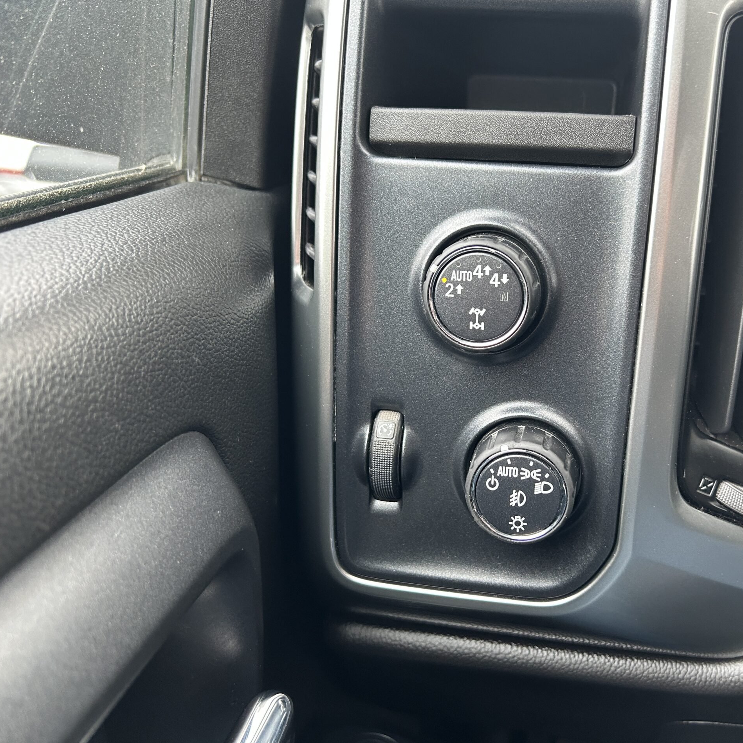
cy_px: 369
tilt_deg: -23.4
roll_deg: -2.6
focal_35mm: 31
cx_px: 478
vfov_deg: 52.5
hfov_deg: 51.8
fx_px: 753
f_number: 1.5
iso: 125
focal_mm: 5.7
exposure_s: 1/119
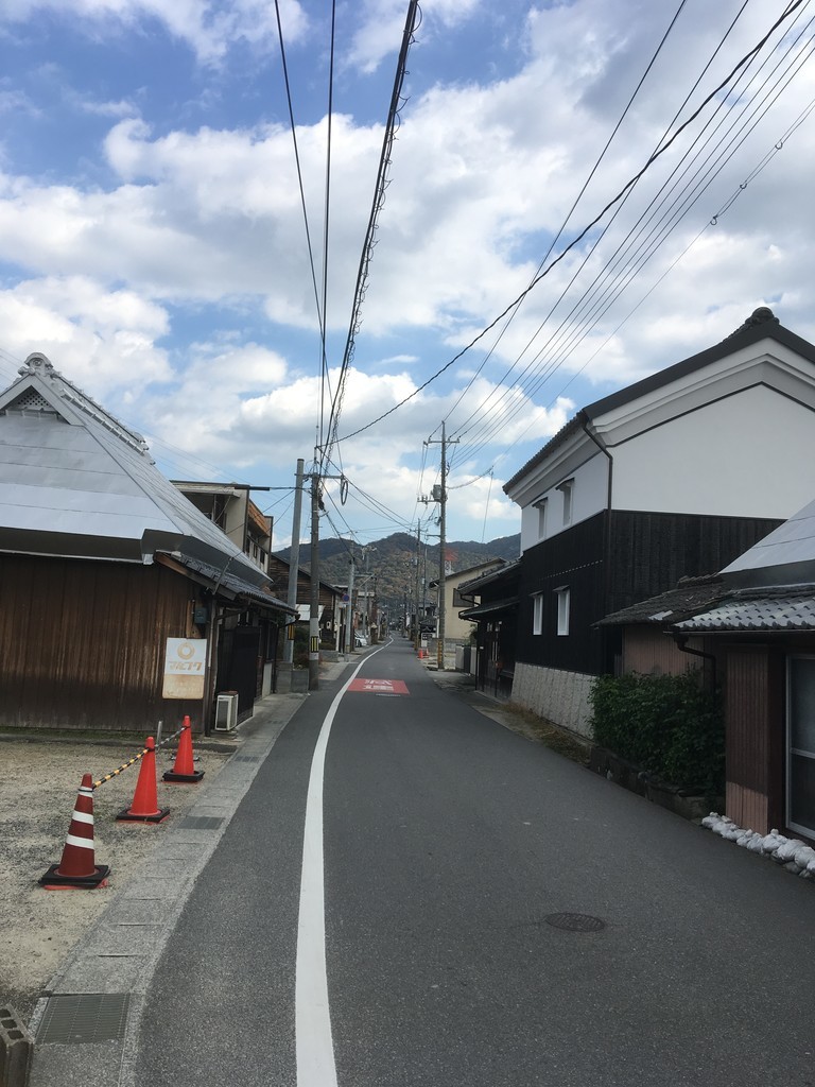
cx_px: 408
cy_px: 544
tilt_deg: +5.5
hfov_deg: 48.2
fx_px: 910
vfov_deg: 61.7
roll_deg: -2.0
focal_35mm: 29
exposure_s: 1/818
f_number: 2.2
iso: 25
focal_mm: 4.15
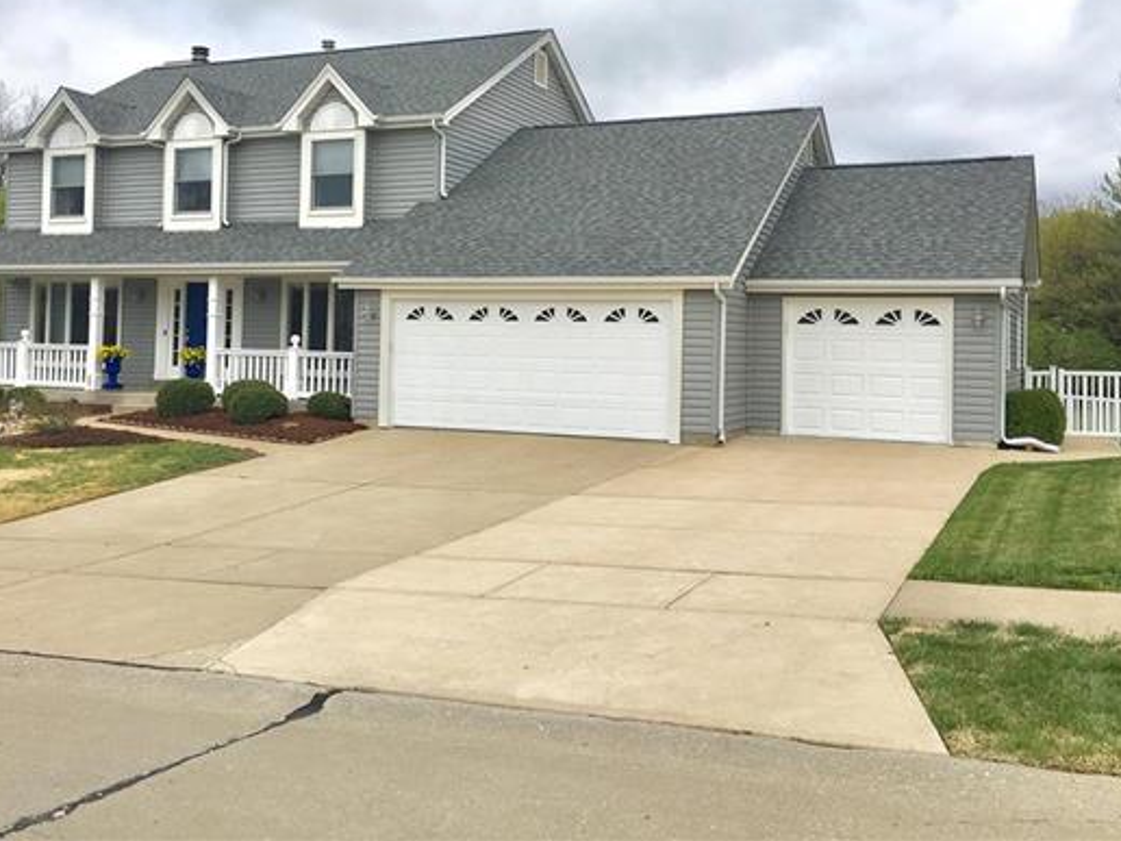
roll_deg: -1.2
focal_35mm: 36
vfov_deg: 39.4
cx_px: 537
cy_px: 322
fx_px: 1166
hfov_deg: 51.3
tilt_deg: +2.2
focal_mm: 4.15
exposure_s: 1/2198
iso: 25
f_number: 2.2
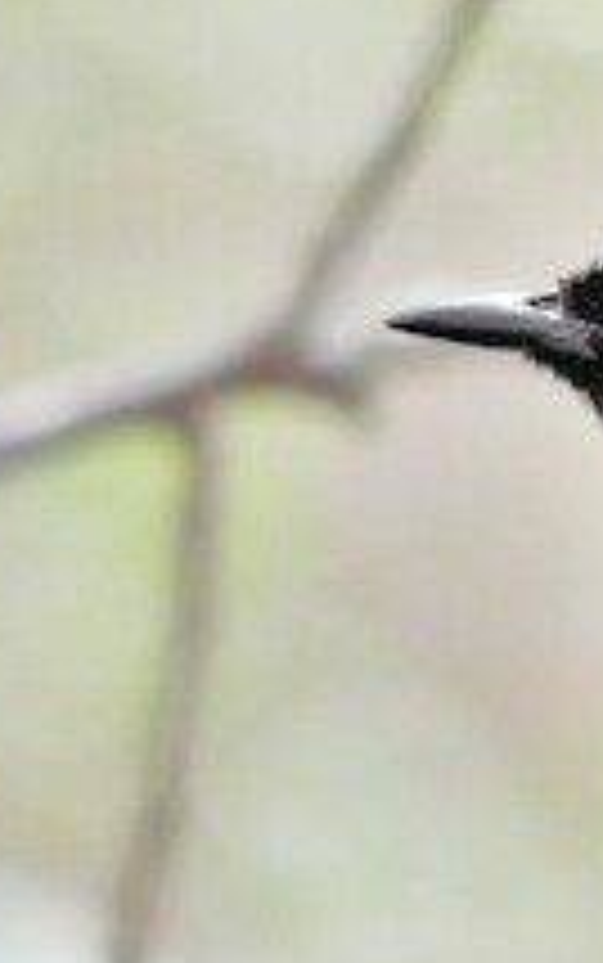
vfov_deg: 1.3
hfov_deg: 0.8
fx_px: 42854
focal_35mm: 1632
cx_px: 1156
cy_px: 981
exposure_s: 1/1000
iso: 2000
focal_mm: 258
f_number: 8
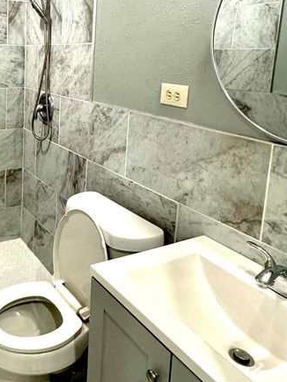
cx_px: 11
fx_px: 364
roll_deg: -0.8
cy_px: 108
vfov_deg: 53.5
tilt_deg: -9.3
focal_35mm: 33
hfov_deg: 38.9
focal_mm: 2.22
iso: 320
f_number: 2.2
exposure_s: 1/120
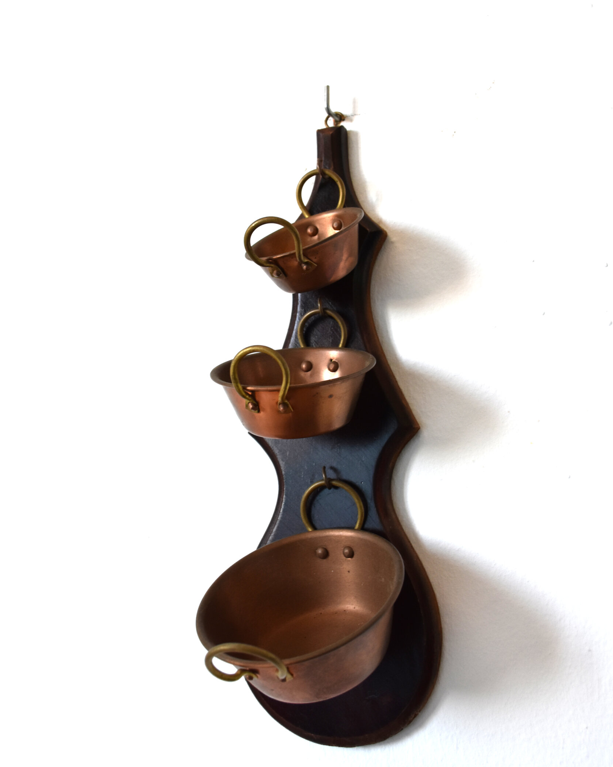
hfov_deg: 39.1
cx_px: 306
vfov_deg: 47.9
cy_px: 358
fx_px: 862
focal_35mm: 38
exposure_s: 1/100
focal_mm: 22
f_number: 5
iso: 800
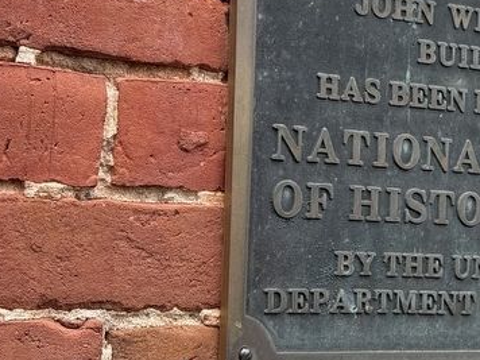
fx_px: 1498
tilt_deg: +4.0
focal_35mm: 108
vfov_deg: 13.7
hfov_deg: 18.0
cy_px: 127
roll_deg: -2.0
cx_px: 415
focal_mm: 6.76
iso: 80
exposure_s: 1/1285
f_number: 1.78
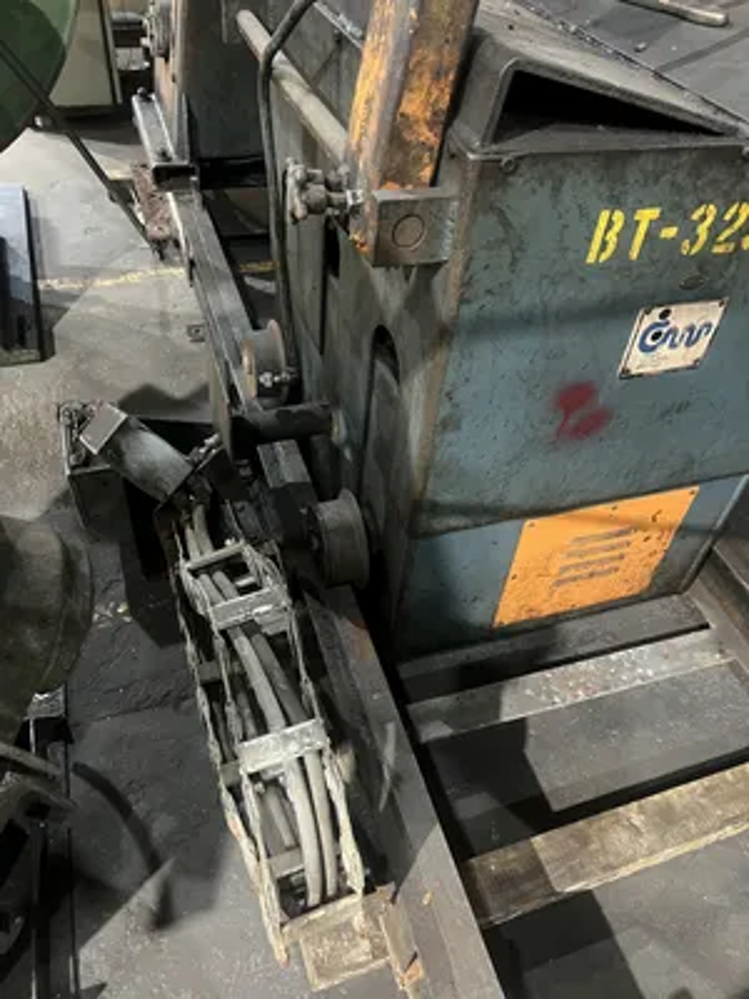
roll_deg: -6.2
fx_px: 750
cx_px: 374
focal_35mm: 26
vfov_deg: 67.3
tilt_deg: -44.4
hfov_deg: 53.1
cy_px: 500
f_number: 1.5
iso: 640
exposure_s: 1/30
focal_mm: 5.7
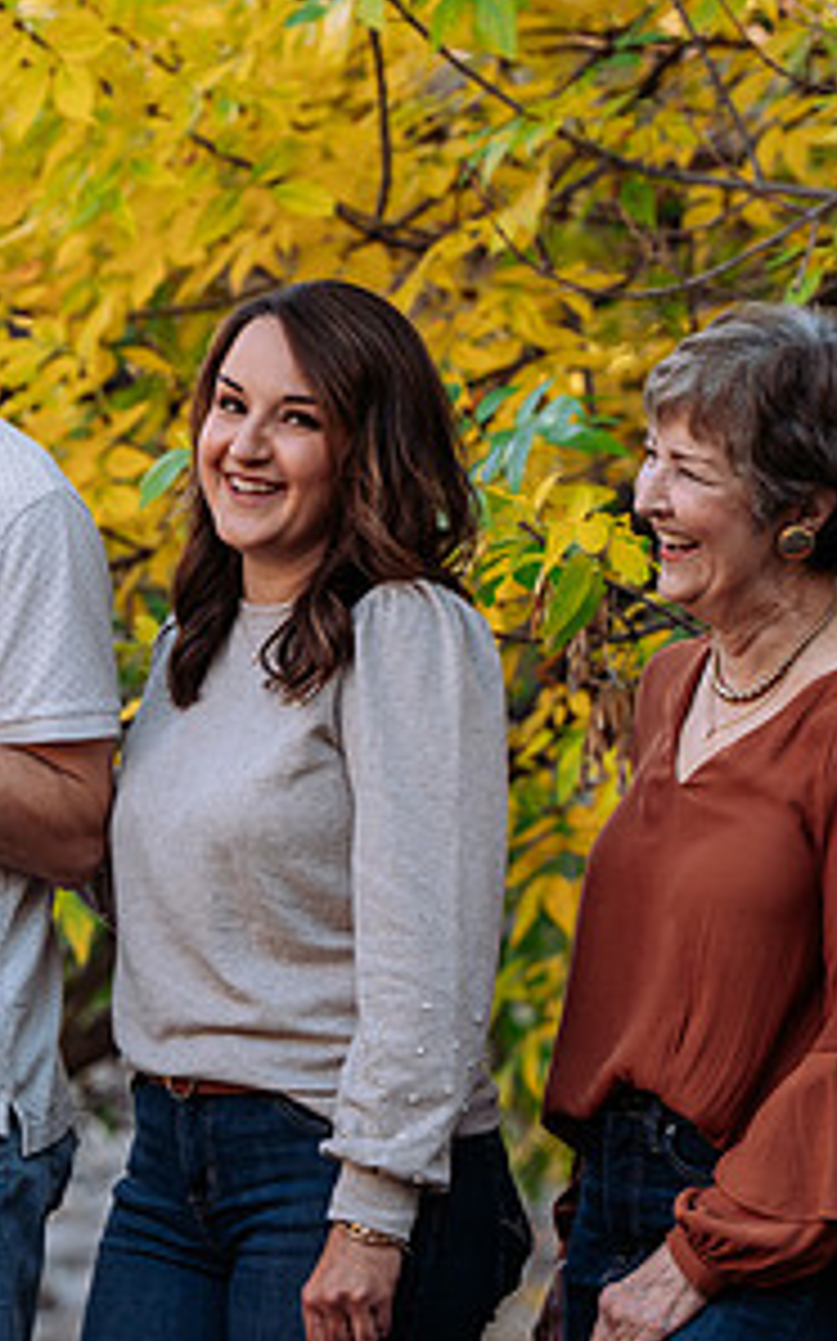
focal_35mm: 351
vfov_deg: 6.0
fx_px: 12823
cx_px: 144
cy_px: 448
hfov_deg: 3.7
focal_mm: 157
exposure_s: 1/160
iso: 320
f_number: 4
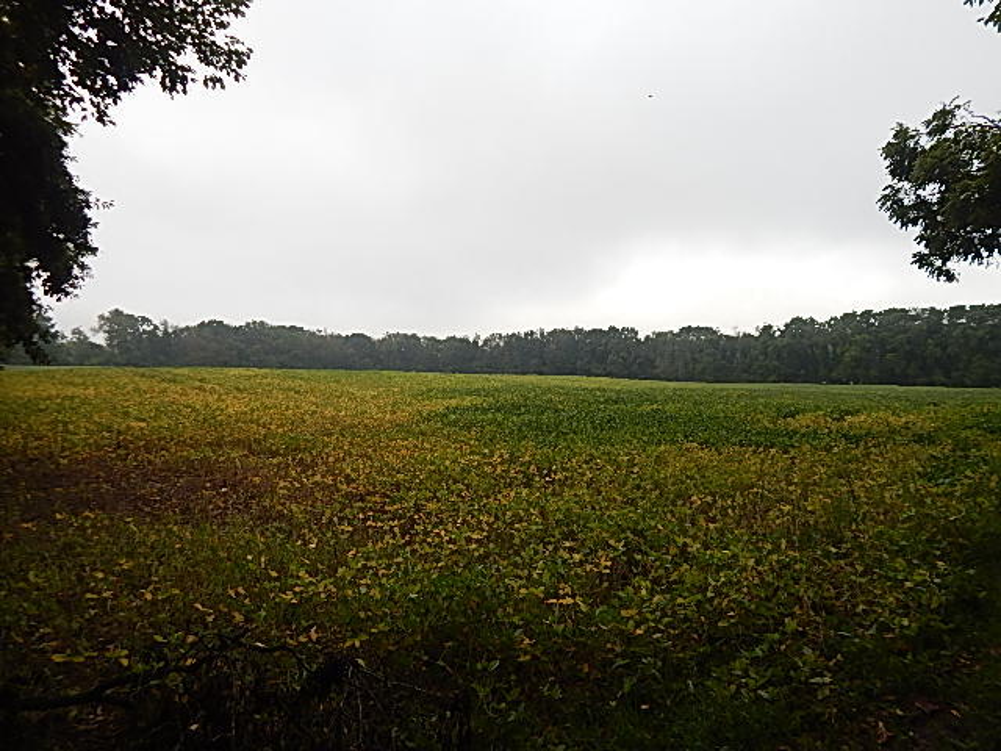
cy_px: 376
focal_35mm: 22
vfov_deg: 61.1
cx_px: 500
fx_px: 636
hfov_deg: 76.4
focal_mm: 4
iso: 125
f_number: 3
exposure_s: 1/400
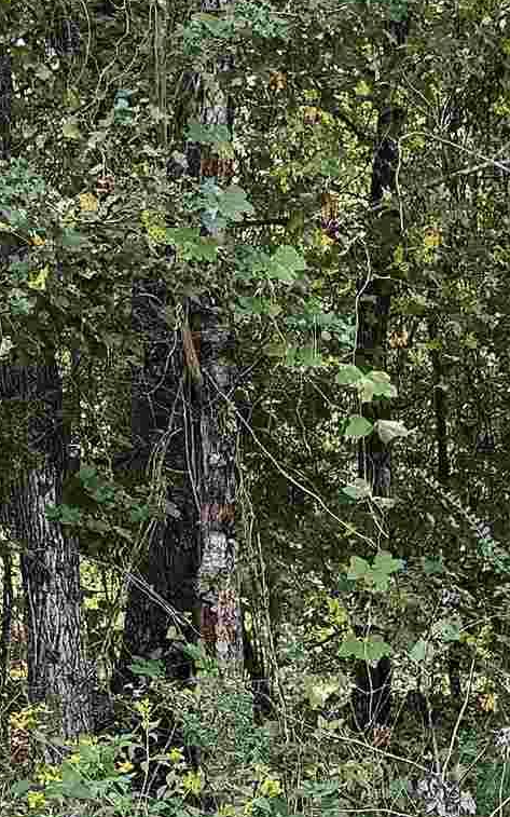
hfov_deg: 13.0
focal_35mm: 99
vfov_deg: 19.5
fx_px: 2202
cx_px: 511
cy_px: 1039
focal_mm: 6.3
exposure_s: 1/120
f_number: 1.7
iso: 20
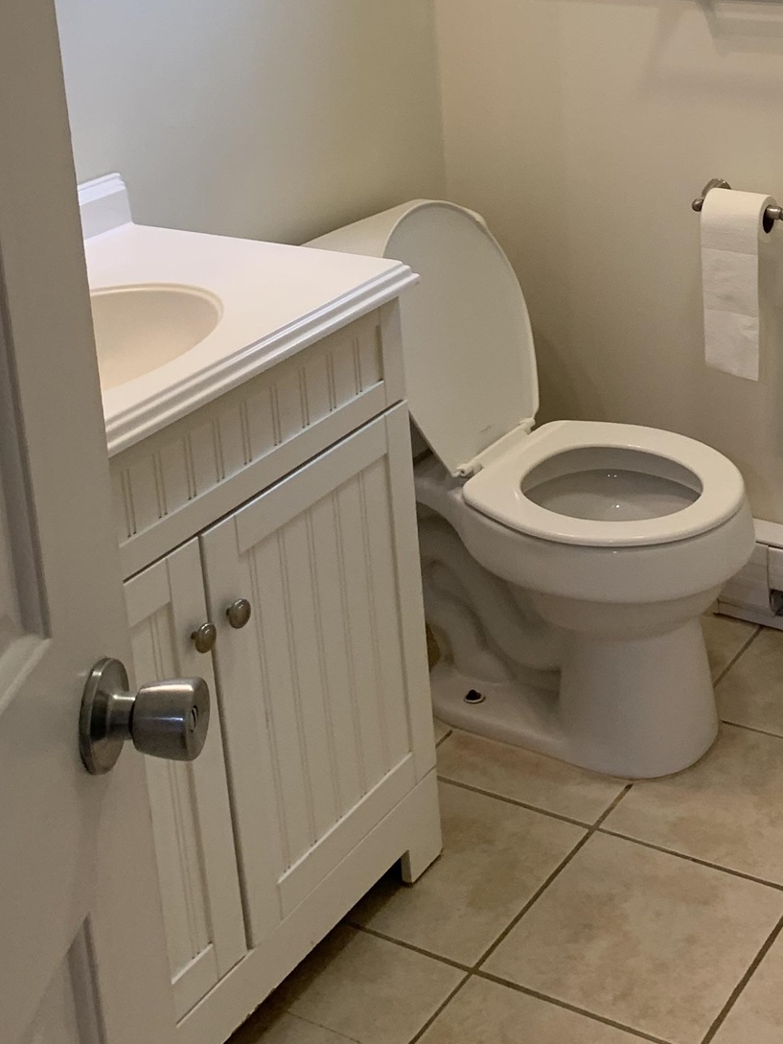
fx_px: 1658
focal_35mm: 55
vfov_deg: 33.6
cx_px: 600
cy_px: 162
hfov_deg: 26.2
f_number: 1.8
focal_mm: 4.25
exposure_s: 1/60
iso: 80
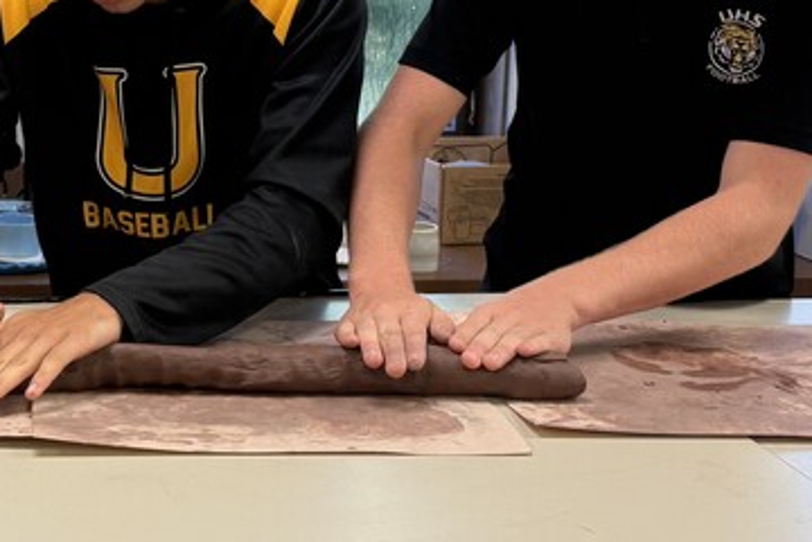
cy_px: 108
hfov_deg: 27.5
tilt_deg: -9.5
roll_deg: -1.3
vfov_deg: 19.0
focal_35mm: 71
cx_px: 90
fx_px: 1601
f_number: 1.78
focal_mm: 6.76
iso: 100
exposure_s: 1/120
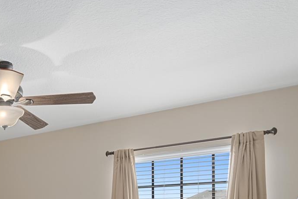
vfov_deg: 31.4
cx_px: 0
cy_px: 225
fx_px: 306
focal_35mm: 37
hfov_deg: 44.3
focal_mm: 16
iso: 320
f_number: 9
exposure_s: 1/1.25
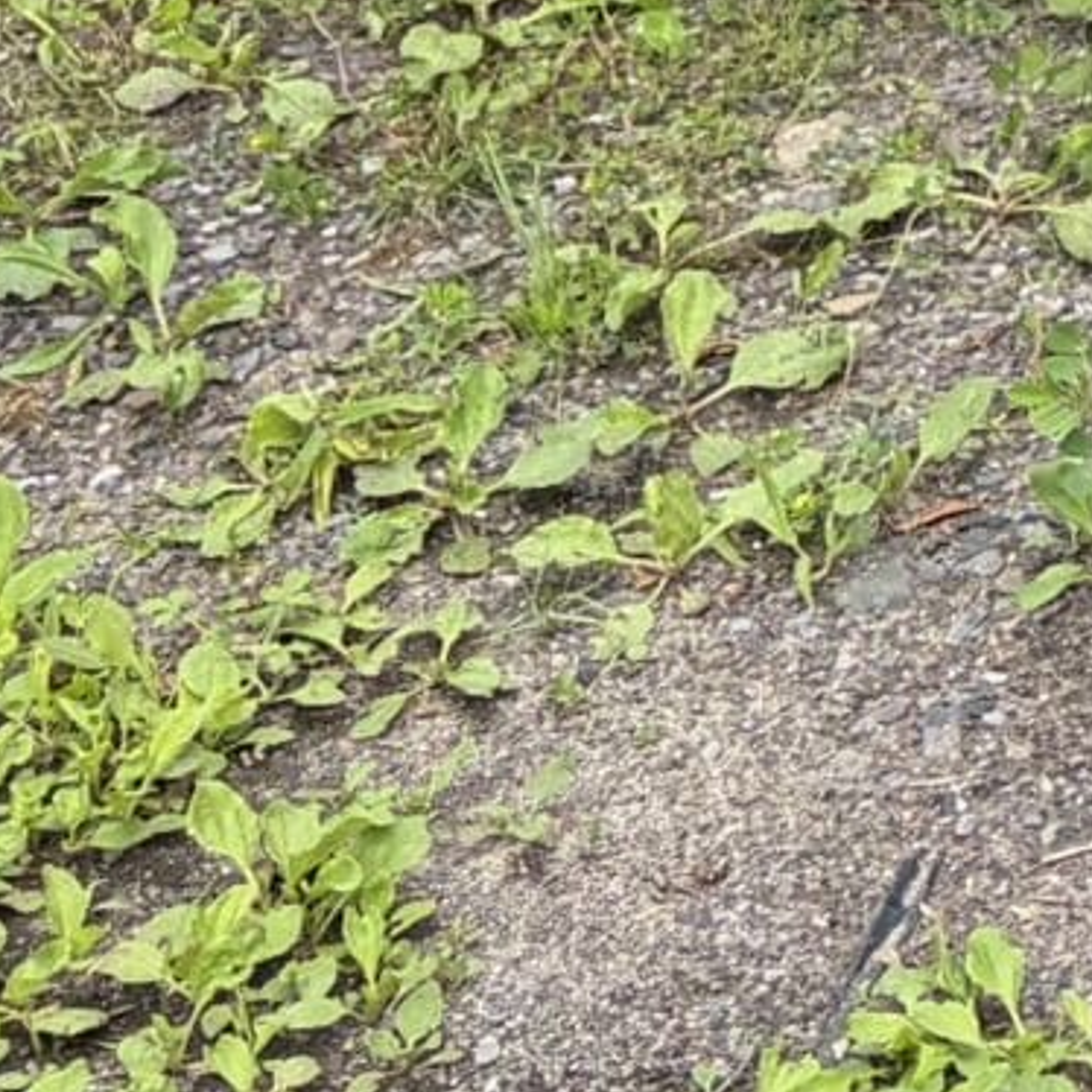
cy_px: -2012
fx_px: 6317
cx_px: 3159
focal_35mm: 177
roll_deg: -0.6
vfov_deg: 8.5
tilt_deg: -4.0
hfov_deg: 8.4
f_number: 1.6
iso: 64
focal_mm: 5.96
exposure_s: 1/1217
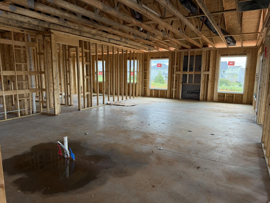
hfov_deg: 71.6
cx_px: 135
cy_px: 102
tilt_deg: -8.8
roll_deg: -0.5
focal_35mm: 24
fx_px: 187
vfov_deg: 56.8
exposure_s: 1/95
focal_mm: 6.76
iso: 200
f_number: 1.78
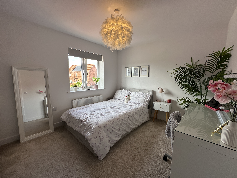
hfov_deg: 102.1
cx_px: 118
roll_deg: -0.9
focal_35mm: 14
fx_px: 96
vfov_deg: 85.7
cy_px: 89
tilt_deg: -6.2
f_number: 2.2
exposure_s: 1/138
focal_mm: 2.22
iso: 40
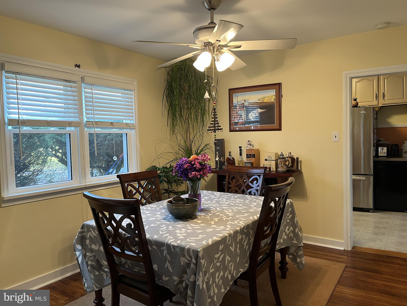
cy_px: 153
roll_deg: +2.1
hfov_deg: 67.3
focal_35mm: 26
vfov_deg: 53.1
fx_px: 306
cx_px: 204
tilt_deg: -3.5
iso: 125
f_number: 1.6
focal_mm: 5.1
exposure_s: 1/60
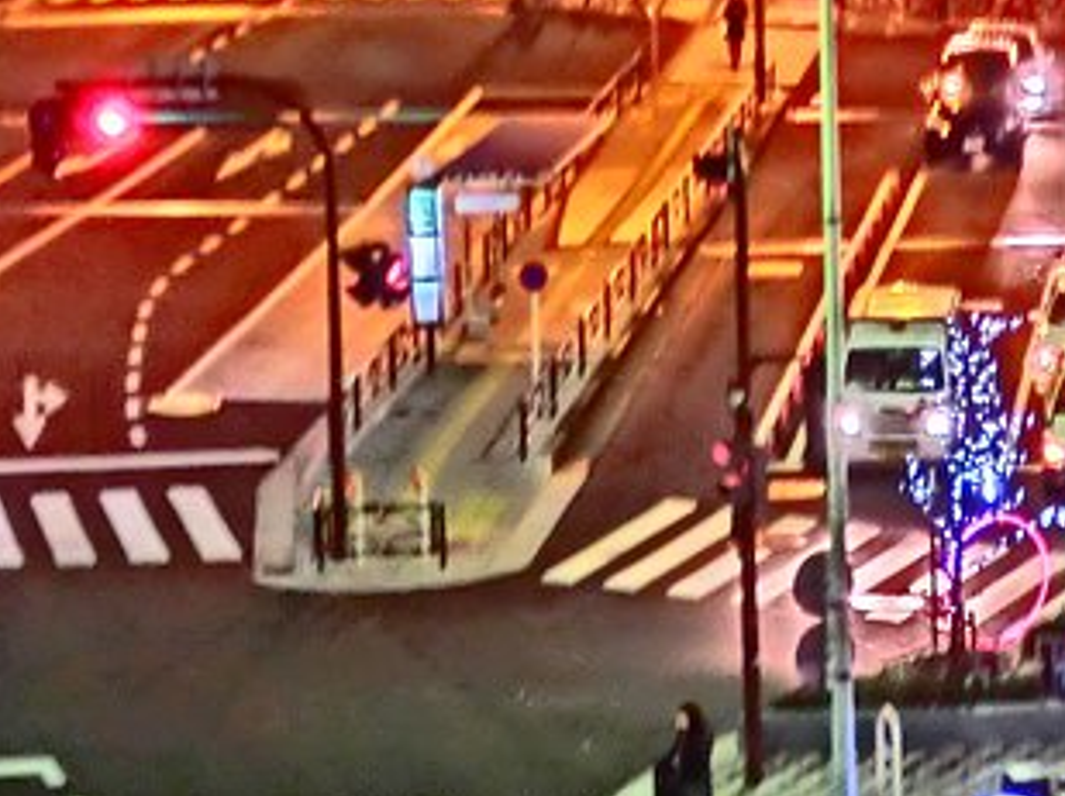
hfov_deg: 13.5
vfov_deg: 10.0
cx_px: 465
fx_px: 4487
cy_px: -121
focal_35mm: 146
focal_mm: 7.9
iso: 800
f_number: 3.4
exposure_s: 1/25
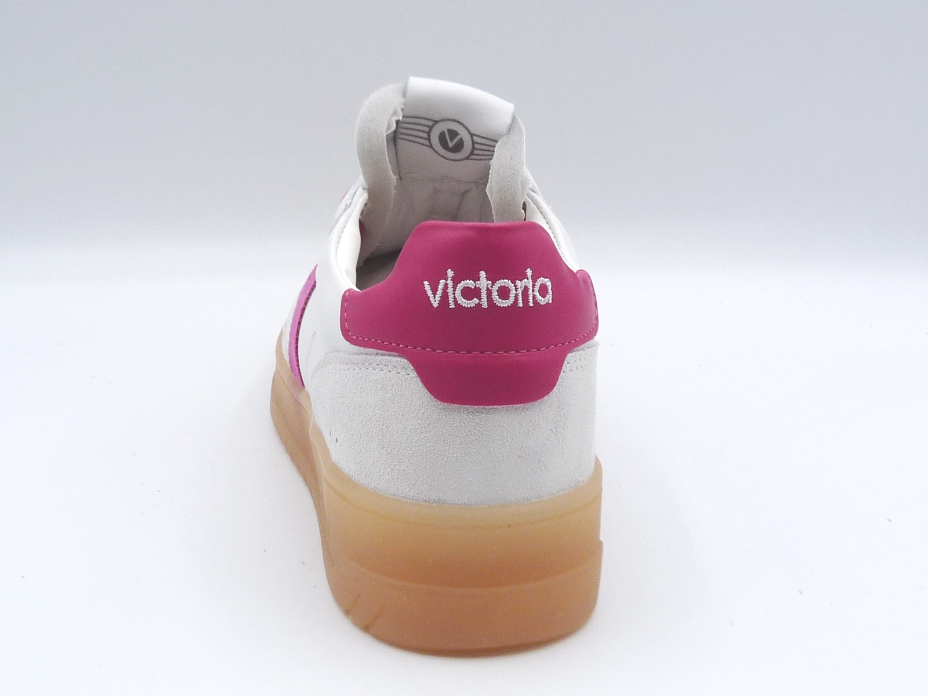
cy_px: 348
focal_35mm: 51
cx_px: 464
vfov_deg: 28.6
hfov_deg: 37.5
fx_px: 1367
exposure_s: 1/200
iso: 100
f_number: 5
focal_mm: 5.1
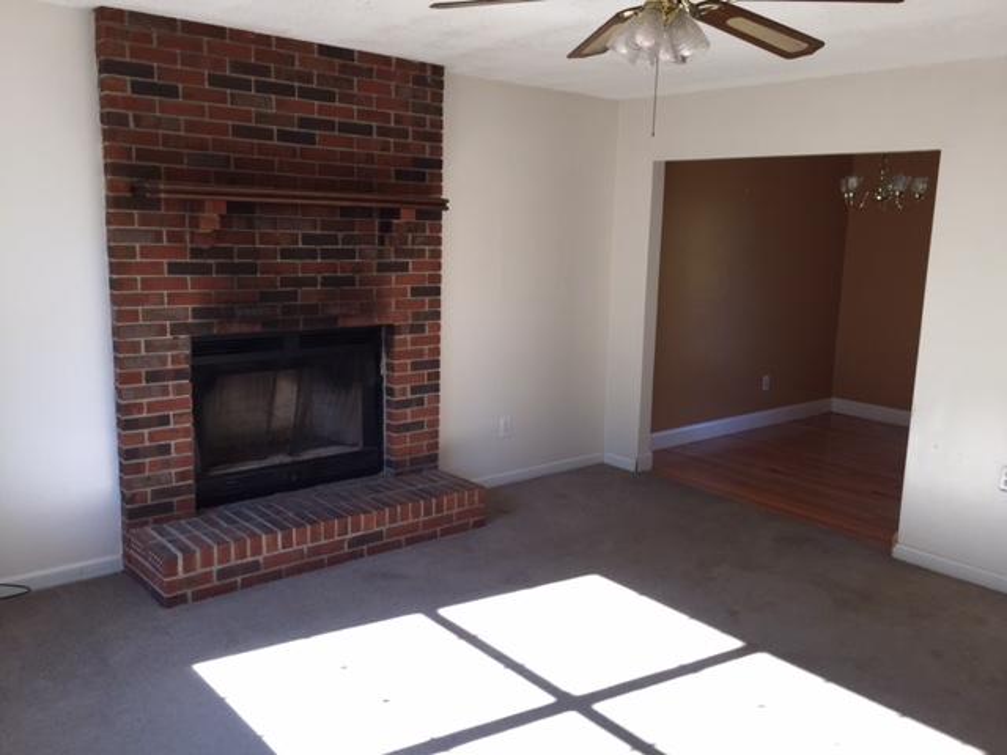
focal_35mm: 29
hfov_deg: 61.7
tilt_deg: -11.4
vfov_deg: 48.2
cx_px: 504
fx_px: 844
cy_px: 378
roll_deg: -2.0
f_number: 2.2
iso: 40
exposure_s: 1/120
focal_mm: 4.15
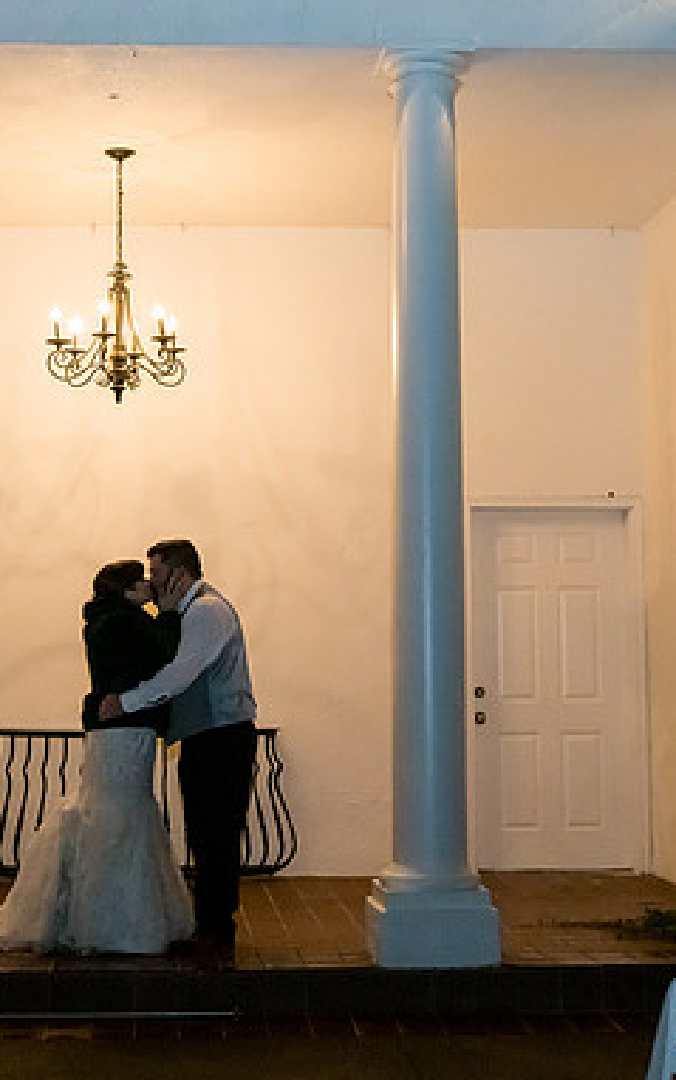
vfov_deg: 33.0
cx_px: 239
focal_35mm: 62
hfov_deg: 20.9
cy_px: 548
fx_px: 1826
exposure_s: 1/320
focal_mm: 36
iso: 3200
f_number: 3.2
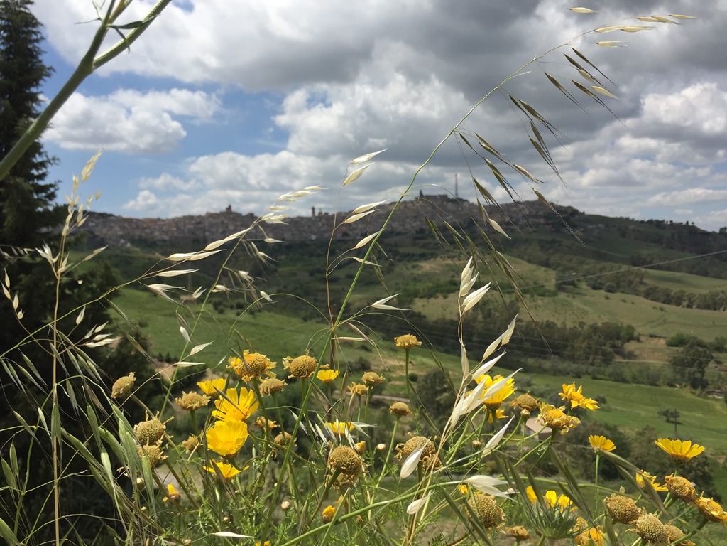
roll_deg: +0.0
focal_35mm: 29
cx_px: 364
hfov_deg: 61.7
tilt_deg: -1.5
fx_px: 609
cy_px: 273
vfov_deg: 48.2
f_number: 2.2
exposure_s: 1/2825
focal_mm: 4.15
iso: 32
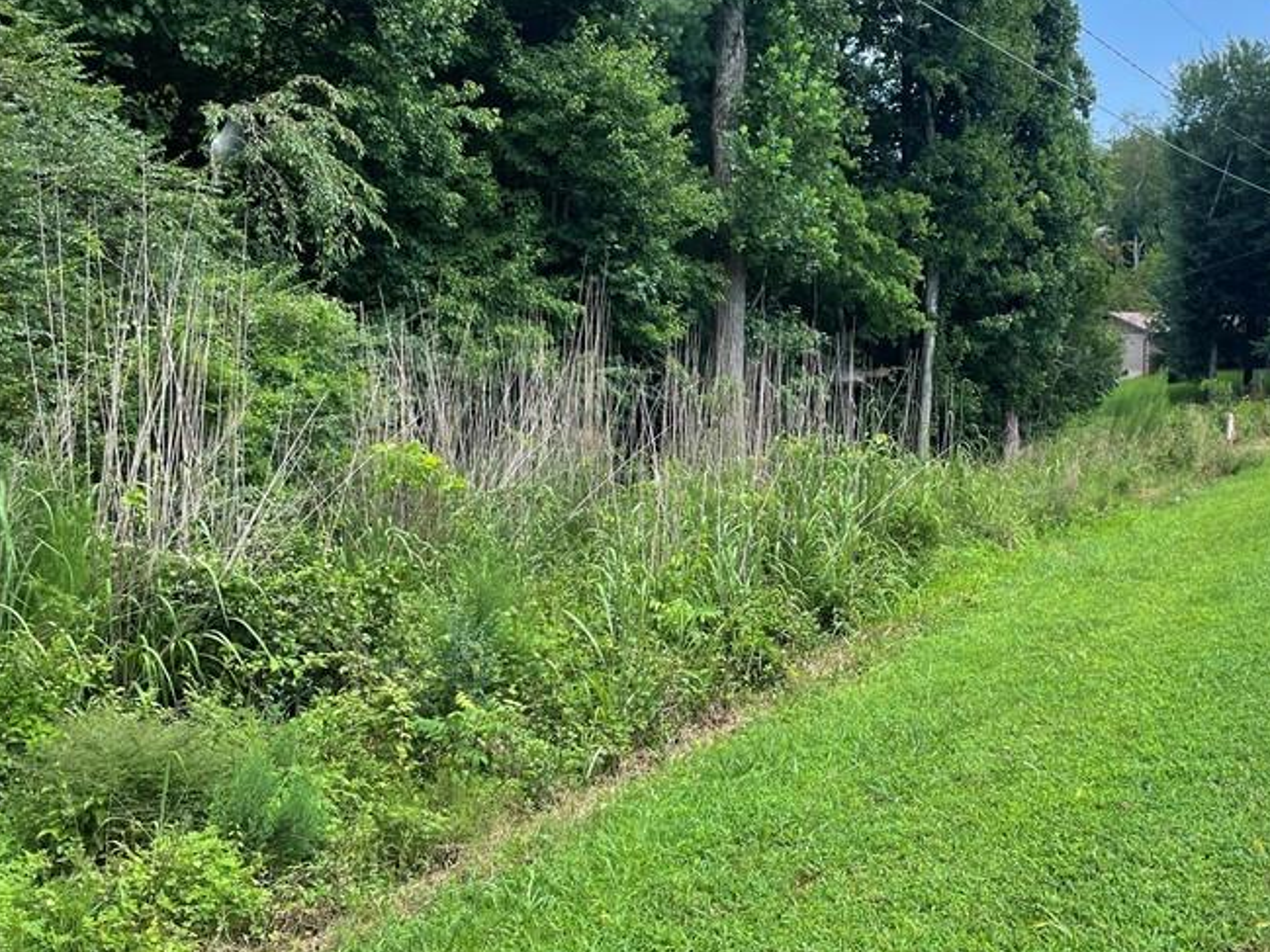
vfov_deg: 35.1
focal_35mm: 41
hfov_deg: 45.2
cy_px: 489
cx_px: 826
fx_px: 1504
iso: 32
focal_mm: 4.2
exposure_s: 1/801
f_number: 1.6
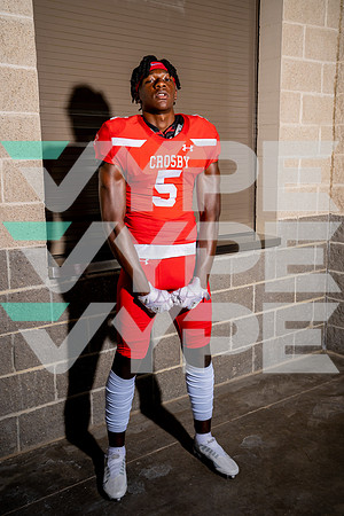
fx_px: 545
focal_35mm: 38
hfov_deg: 35.1
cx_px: 172
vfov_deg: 50.7
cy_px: 258
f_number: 8
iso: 100
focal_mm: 38
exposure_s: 1/250
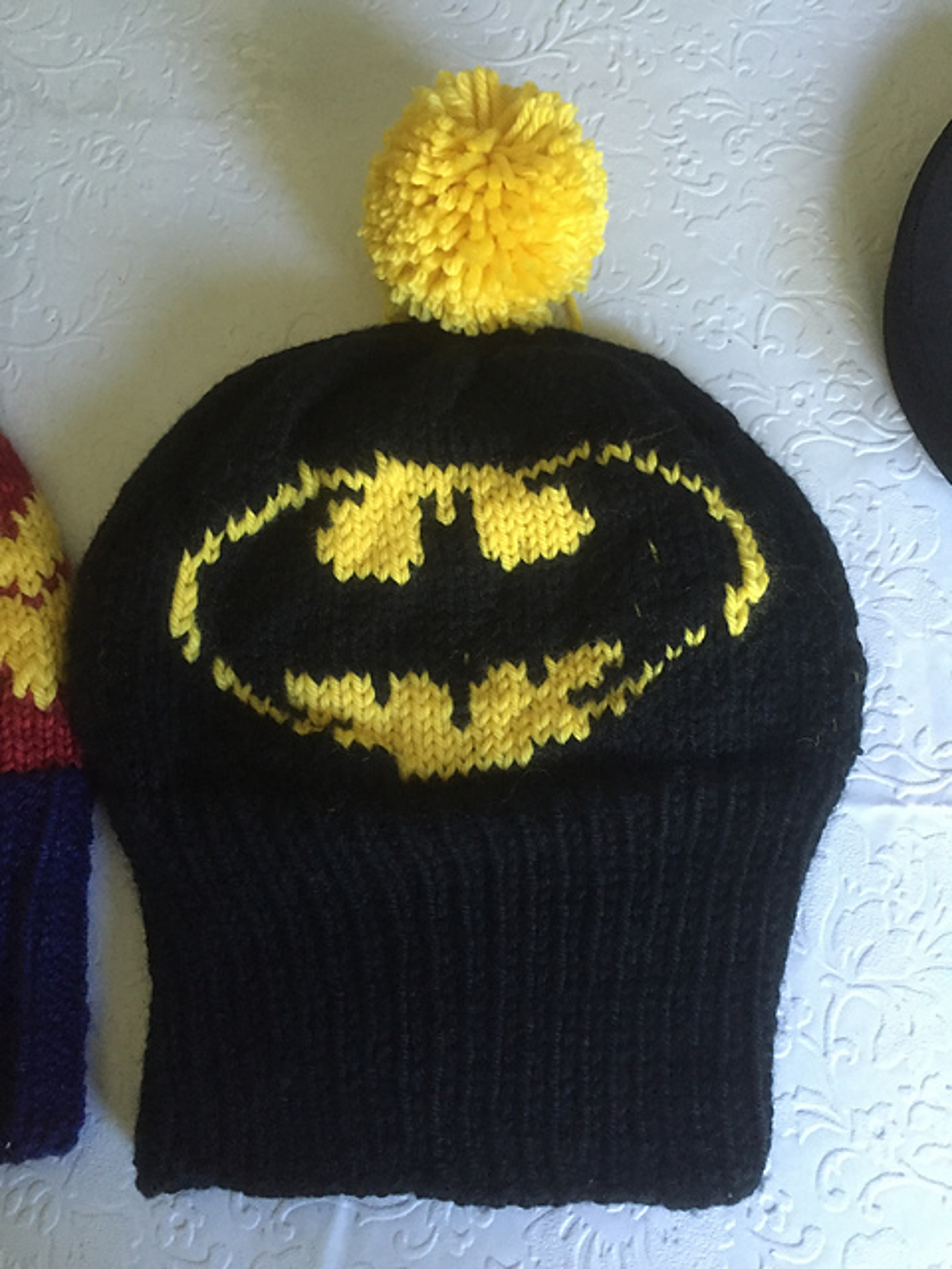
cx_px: 476
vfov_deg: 61.7
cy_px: 634
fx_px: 1063
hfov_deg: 48.2
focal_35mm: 29
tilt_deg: -74.0
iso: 250
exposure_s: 1/20
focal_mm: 4.15
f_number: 2.2
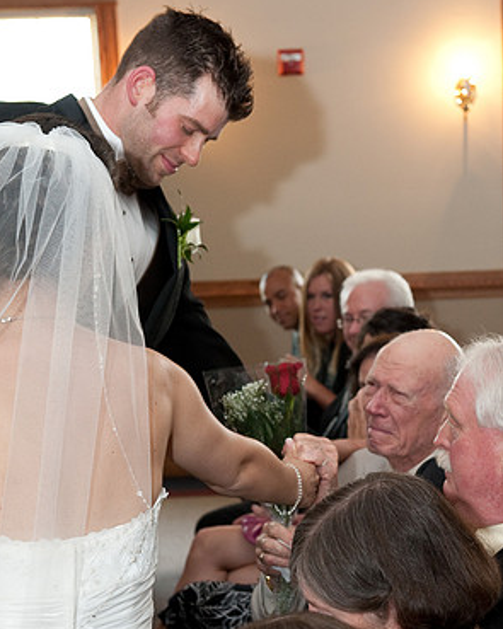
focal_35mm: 64
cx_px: 250
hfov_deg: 23.8
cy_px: 293
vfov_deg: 29.6
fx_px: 1191
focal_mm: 56
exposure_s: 1/60
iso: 1250
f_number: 5.6
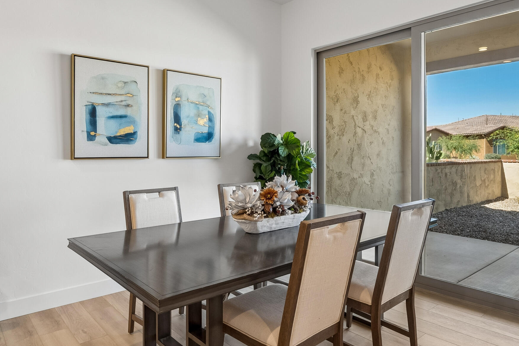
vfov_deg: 53.1
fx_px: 346
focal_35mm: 24
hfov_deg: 73.7
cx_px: 264
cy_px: 157
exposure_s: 1/40
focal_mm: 14
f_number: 8
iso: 400
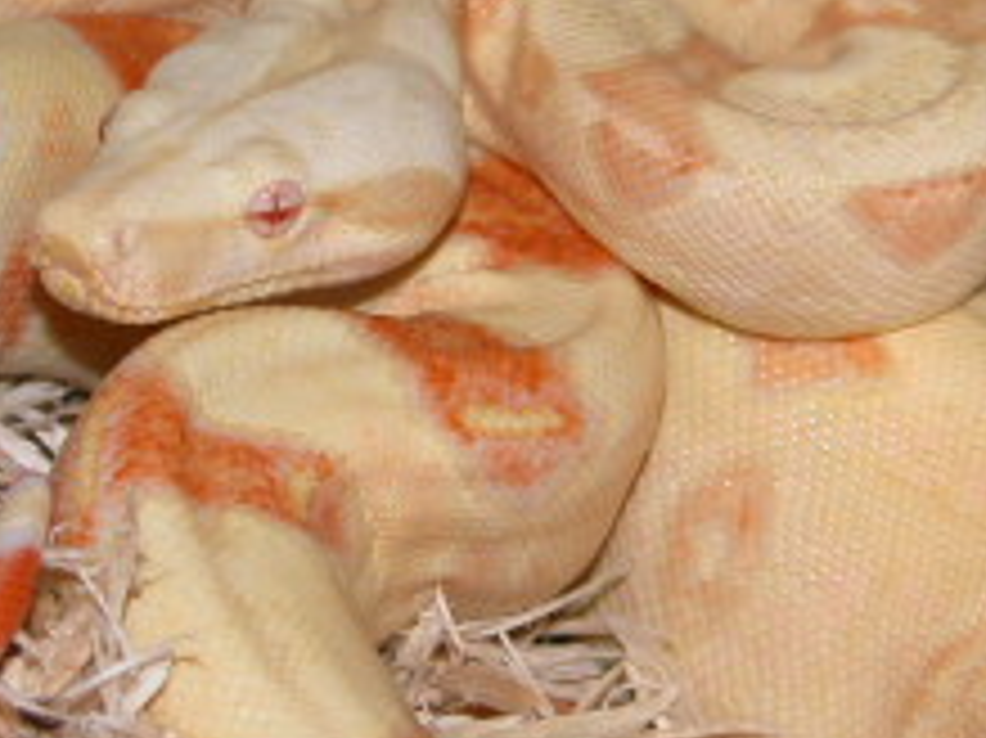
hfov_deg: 7.3
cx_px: 414
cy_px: 342
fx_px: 7743
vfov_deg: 5.5
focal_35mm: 272
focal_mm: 23.7
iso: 100
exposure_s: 1/125
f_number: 3.6
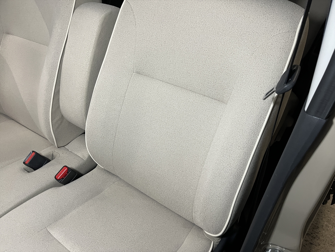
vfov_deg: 53.1
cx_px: 168
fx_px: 252
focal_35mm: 26
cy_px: 126
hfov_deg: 67.3
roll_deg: -0.6
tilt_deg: -37.9
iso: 200
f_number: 1.6
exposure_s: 1/60
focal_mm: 5.1
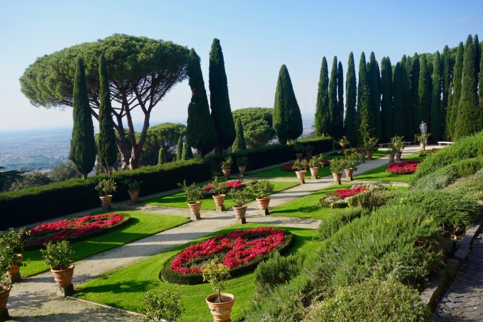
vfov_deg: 36.0
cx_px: 242
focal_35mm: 37
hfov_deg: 51.9
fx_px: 496
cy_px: 161
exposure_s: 1/250
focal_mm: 13.9
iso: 125
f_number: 5.6
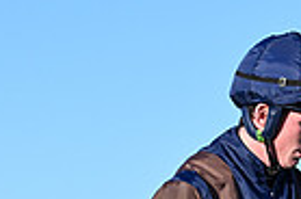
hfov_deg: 6.6
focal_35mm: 314
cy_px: 399
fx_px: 2619
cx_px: 303
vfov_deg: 4.3
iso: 800
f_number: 5.6
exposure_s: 1/3200
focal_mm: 75
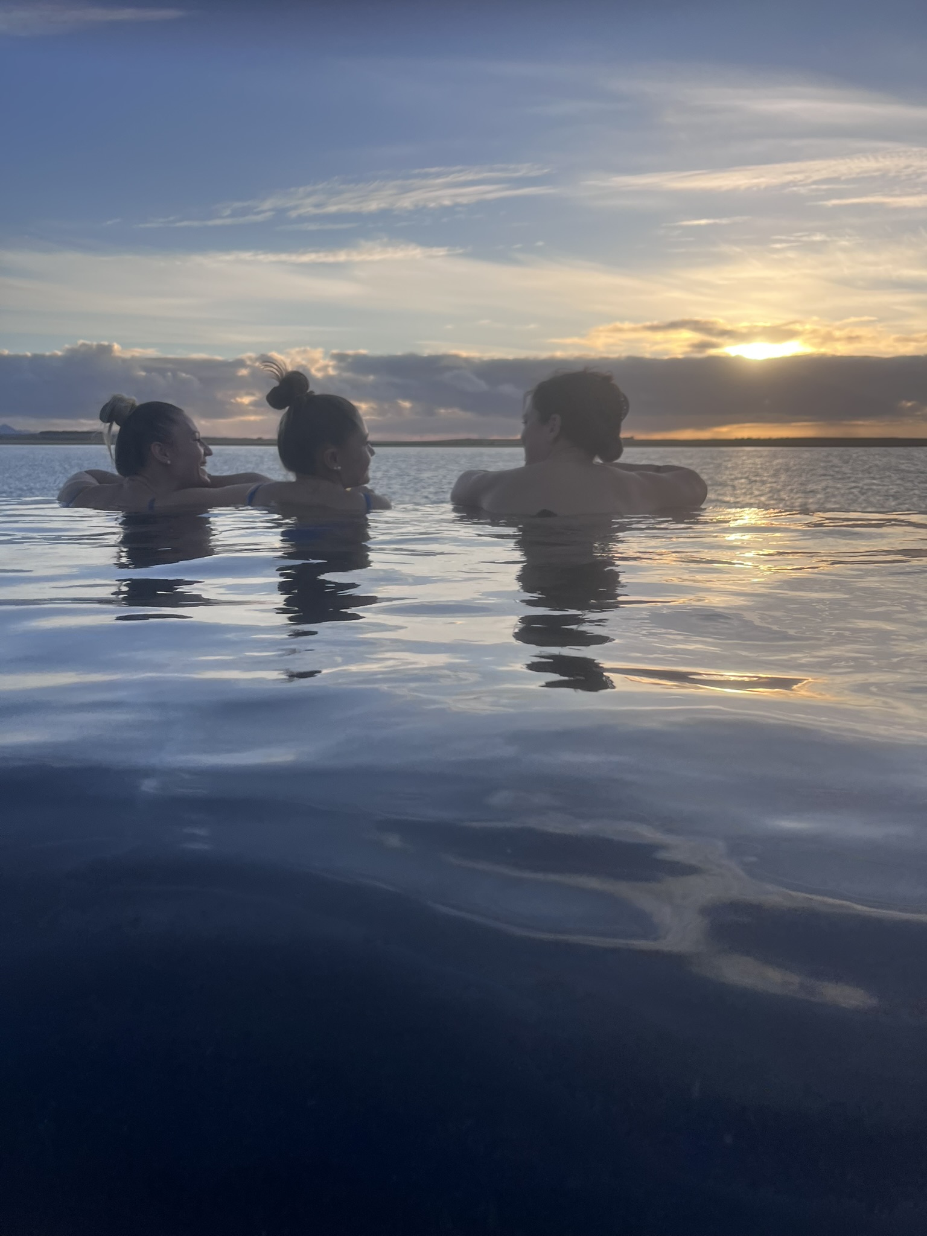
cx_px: 464
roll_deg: +0.6
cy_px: 618
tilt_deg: -11.0
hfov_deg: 53.1
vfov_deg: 67.3
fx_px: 928
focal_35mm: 26
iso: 50
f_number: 1.6
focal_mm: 5.1
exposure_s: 1/2222
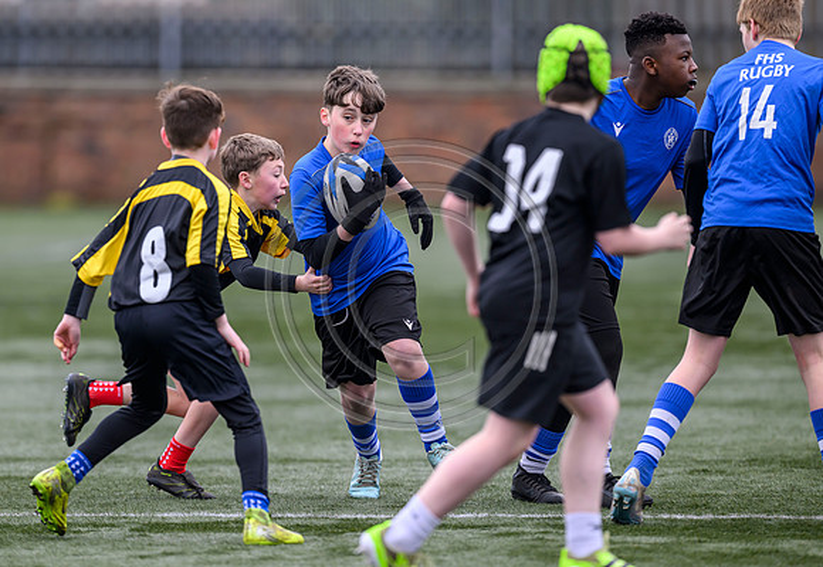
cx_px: 345
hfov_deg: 4.4
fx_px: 10621
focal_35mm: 460
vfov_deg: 3.1
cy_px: 249
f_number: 3.5
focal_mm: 400
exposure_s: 1/1250
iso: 500
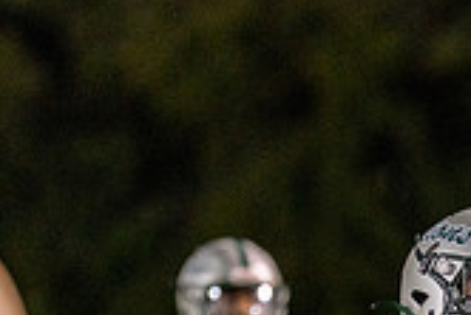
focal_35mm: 591
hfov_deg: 3.5
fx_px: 7739
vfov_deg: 2.3
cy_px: 561
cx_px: 467
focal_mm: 135
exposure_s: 1/800
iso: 1250
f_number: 1.8
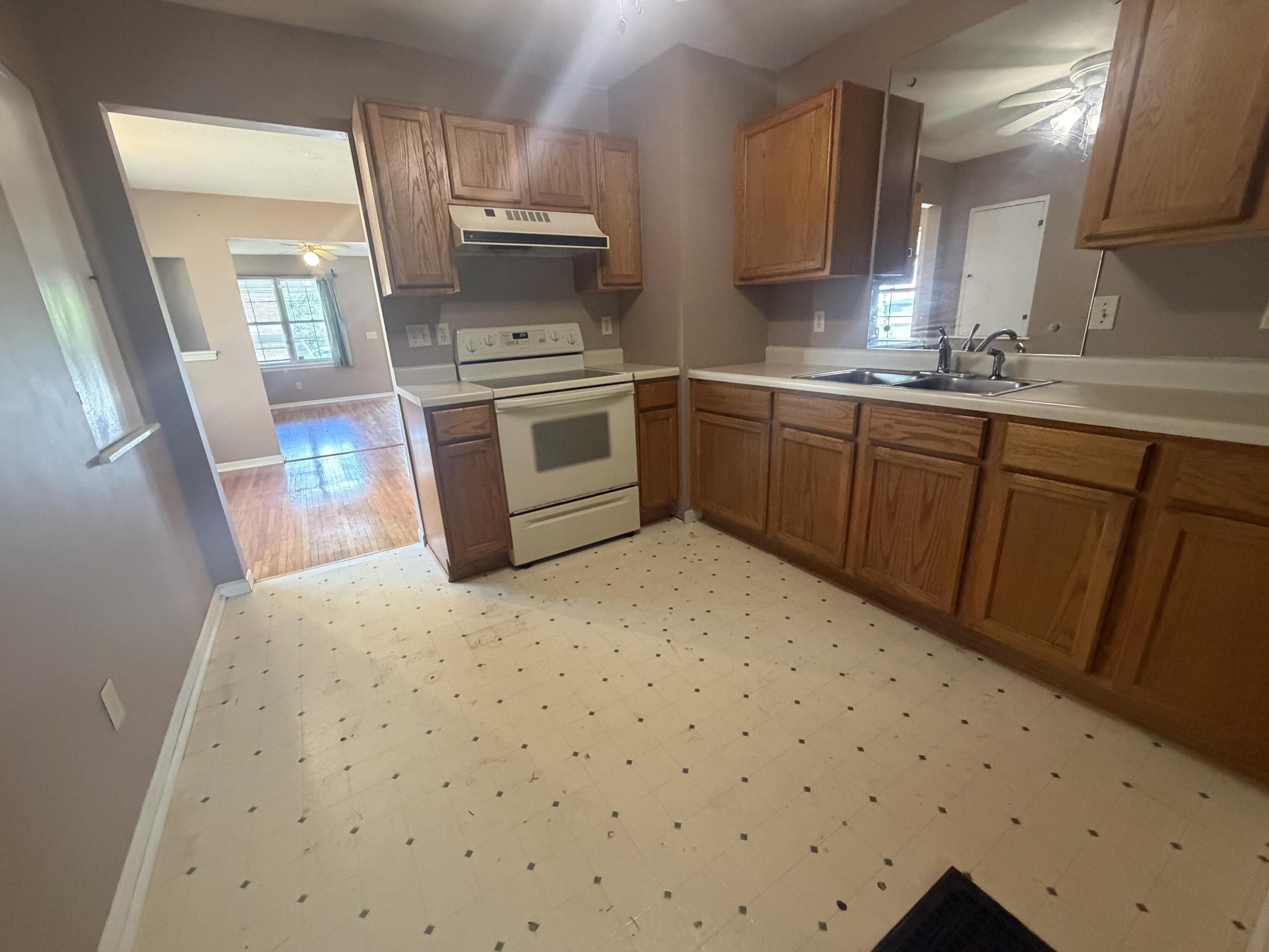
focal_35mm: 14
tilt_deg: -17.8
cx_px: 634
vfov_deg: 85.7
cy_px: 476
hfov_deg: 102.1
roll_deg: +2.9
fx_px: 513
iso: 640
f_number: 2.2
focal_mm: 2.22
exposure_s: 1/60
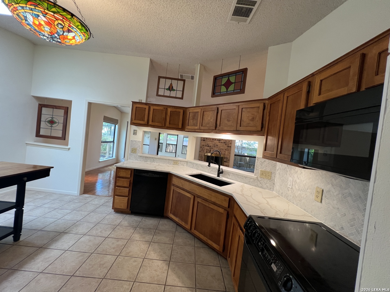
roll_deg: -6.4
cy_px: 146
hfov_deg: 106.2
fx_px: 146
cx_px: 195
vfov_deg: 89.9
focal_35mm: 13
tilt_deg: -2.6
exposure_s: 1/60
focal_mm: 1.57
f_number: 1.8
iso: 125
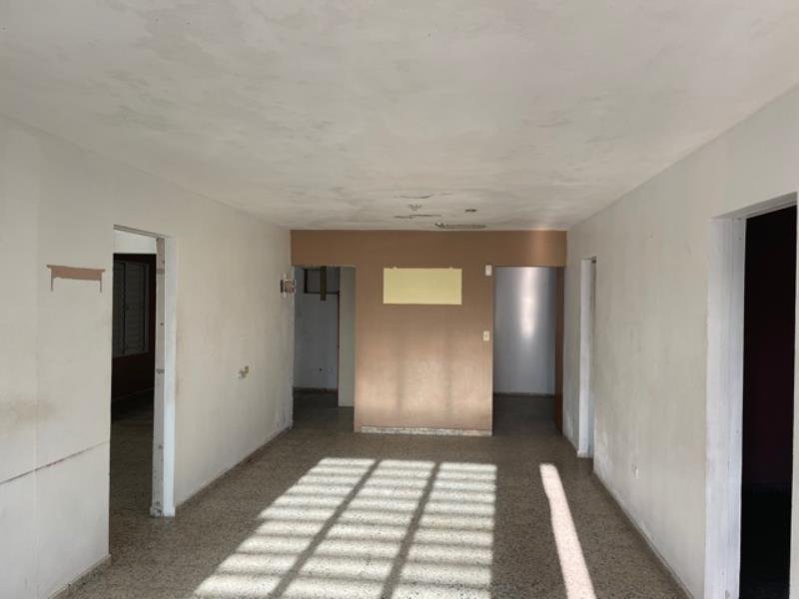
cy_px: 300
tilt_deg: -1.1
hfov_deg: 67.3
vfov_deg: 53.1
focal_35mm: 26
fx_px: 600
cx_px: 400
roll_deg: -0.8
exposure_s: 1/209
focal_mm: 4.2
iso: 32
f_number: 1.6
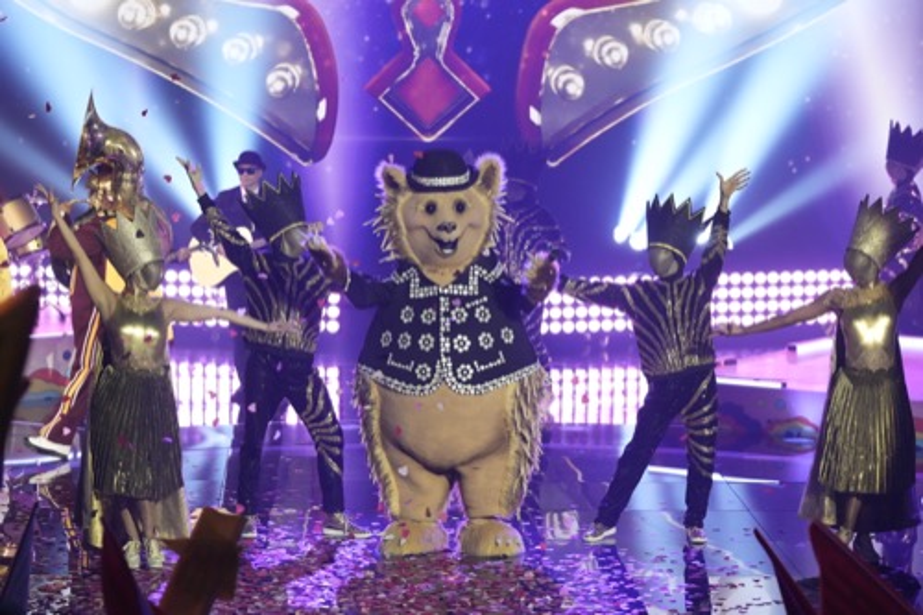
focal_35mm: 122
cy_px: 308
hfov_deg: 16.8
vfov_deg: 11.2
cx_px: 462
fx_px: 3127
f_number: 4
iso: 5000
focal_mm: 122
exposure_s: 1/320
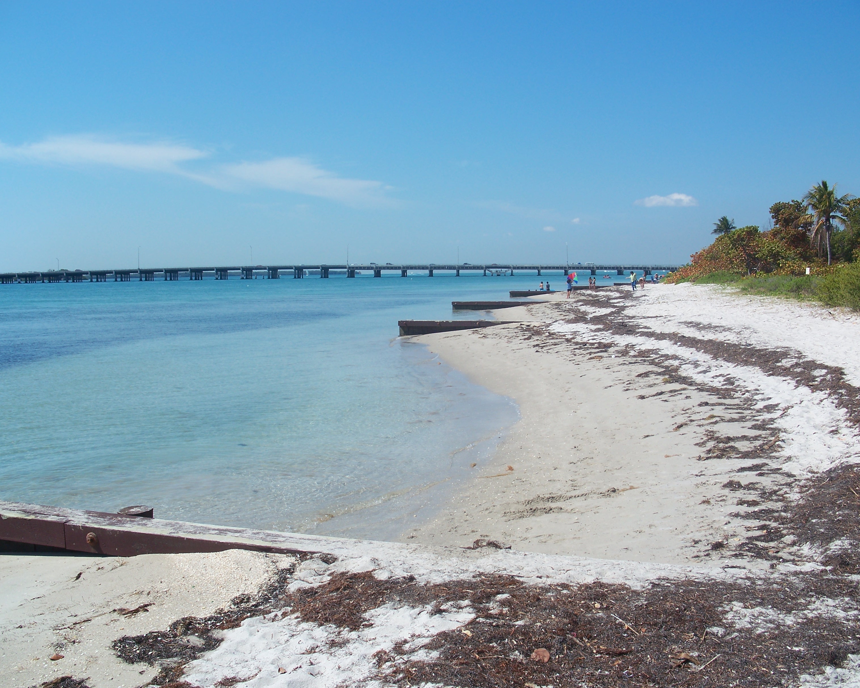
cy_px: 348
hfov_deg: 46.8
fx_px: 993
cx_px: 432
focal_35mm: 39
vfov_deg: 38.2
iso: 64
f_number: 4
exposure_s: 1/640
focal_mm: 7.8
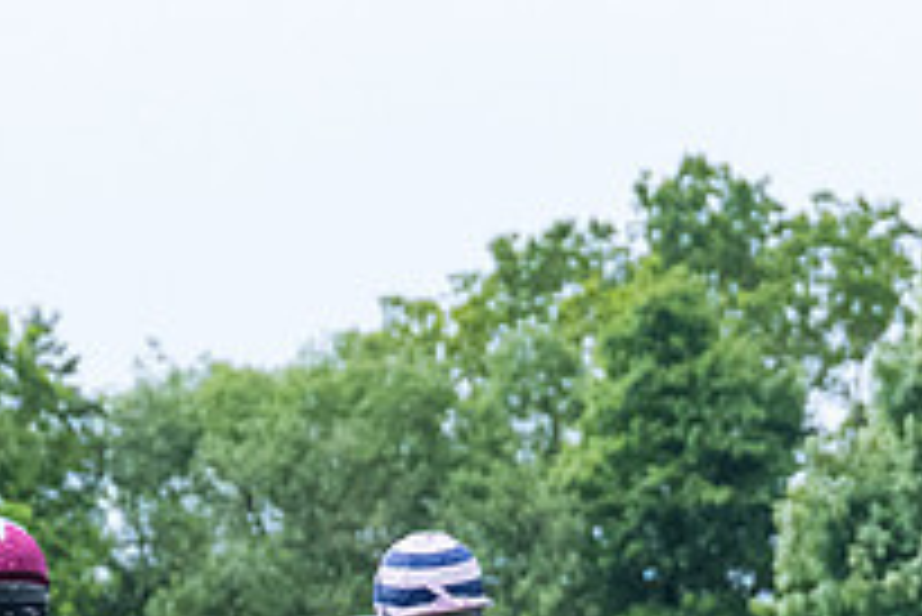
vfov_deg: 2.8
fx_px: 12737
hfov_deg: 4.1
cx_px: 889
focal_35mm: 497
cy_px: 997
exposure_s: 1/1600
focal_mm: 98
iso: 2000
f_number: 4
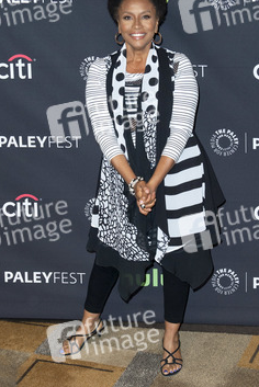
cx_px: 136
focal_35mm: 51
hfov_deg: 26.5
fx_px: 549
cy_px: 172
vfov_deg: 38.8
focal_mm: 45
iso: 640
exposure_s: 1/320
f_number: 5.6
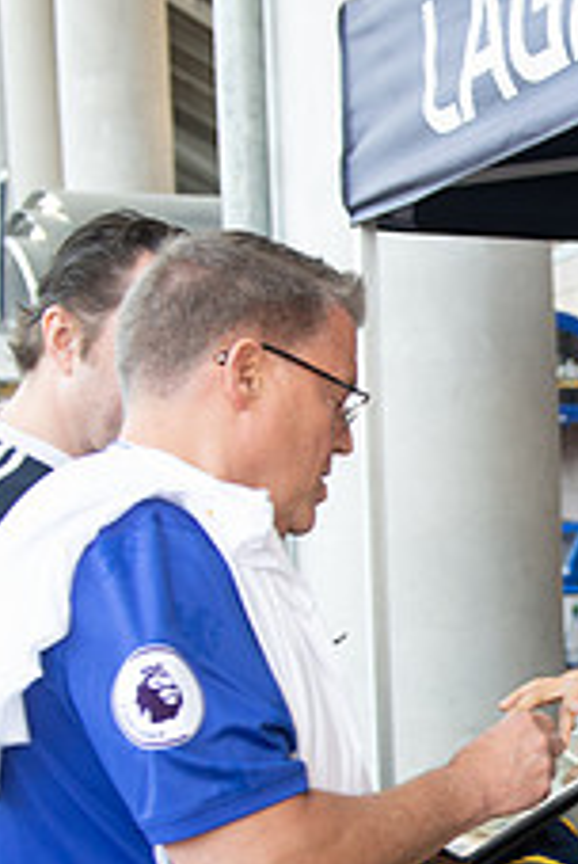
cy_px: 638
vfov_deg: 27.0
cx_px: 852
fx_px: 1777
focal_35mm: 74
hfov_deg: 16.9
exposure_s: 1/125
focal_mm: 29
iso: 250
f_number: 2.8
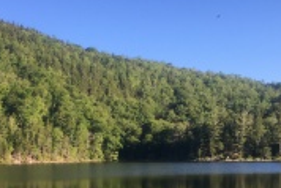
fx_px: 484
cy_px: 174
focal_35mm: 62
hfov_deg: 31.6
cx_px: 58
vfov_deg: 21.4
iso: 25
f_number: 2.2
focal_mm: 4.15
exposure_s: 1/460
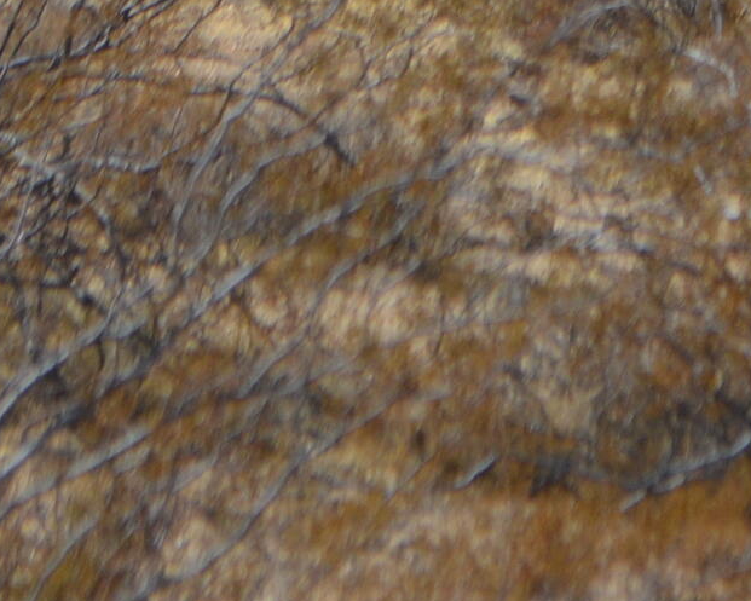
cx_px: 1237
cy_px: -438
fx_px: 7847
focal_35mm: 353
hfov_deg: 5.4
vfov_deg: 4.3
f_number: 7.1
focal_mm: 52
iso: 400
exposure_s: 1/2000
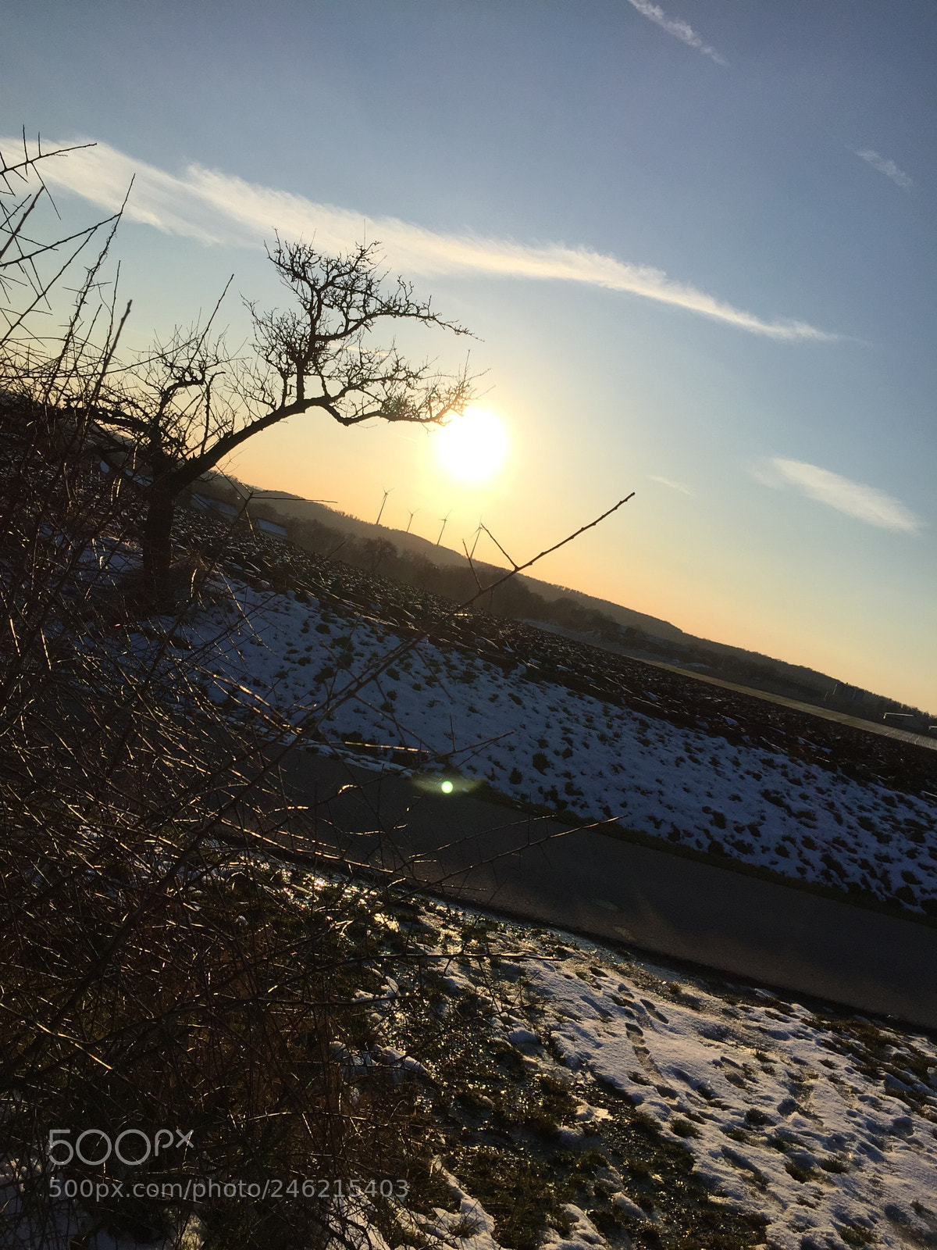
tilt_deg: -3.2
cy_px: 625
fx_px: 1047
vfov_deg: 61.7
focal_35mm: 29
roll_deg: -19.1
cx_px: 468
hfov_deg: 48.2
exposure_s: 1/3968
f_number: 2.2
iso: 32
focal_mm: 4.15
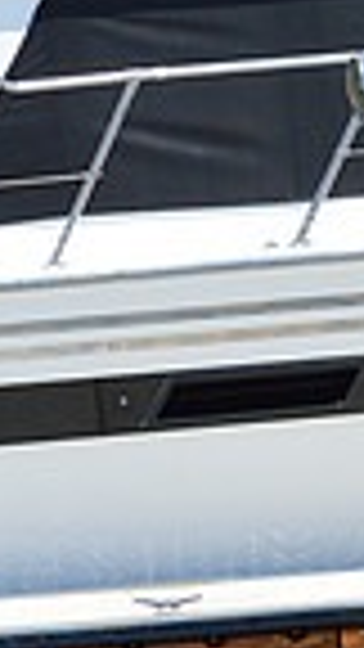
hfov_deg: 3.4
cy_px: 630
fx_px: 5973
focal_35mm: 348
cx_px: 1218
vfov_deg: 6.2
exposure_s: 1/500
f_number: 11
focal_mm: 55
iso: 400
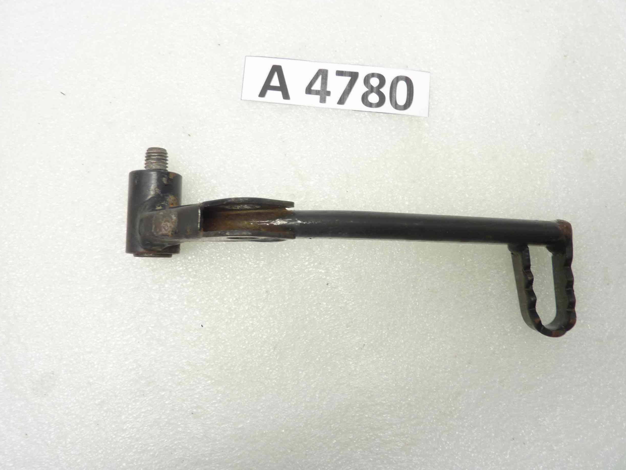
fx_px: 470
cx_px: 323
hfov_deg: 67.3
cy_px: 227
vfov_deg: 53.0
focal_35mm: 26
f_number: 3.3
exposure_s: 1/13
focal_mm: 4.1
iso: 80
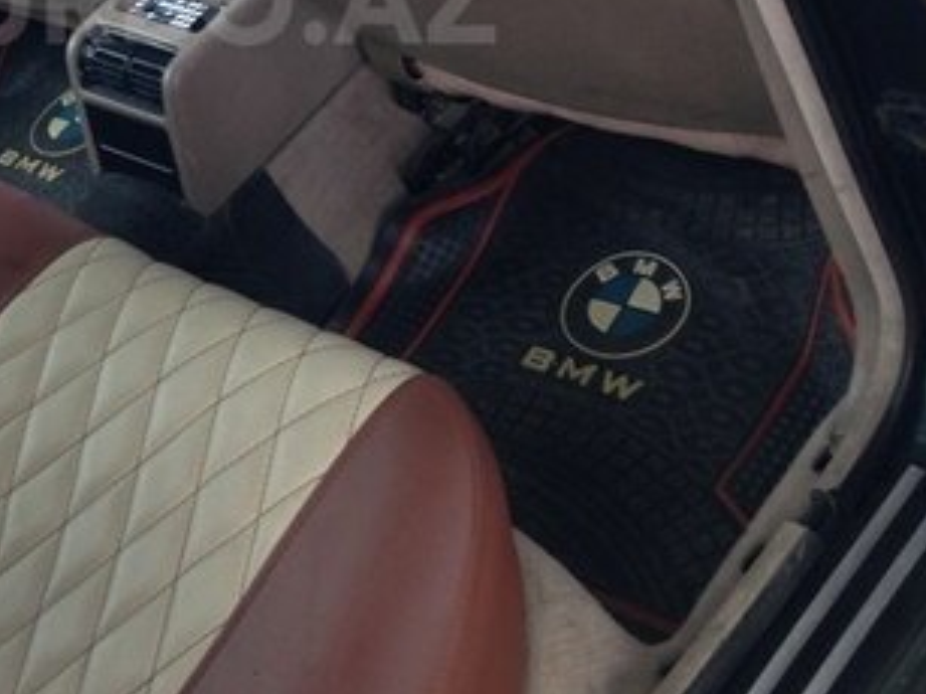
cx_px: 187
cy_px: -2
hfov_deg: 26.9
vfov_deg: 20.1
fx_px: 1899
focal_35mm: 71
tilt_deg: -26.7
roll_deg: +22.6
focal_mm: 4.12
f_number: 2.4
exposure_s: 1/20
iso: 80
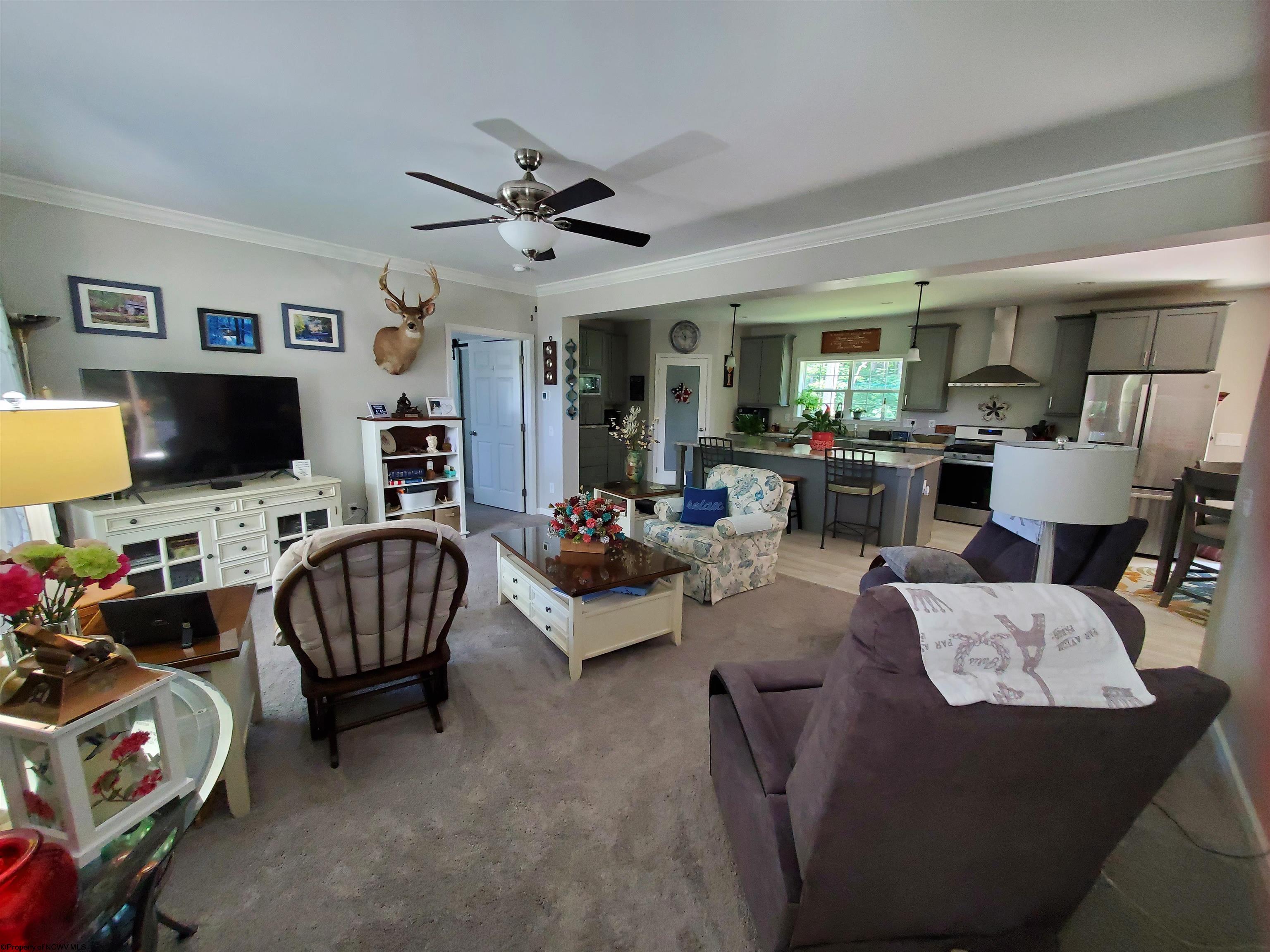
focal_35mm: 13
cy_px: 476
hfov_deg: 106.2
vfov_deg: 89.9
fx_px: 477
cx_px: 635
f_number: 2.2
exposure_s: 1/30
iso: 400
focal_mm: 1.8
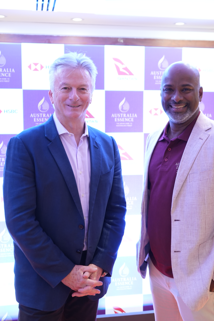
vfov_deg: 38.2
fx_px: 464
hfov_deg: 26.0
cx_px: 123
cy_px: 168
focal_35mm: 52
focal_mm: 38
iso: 1250
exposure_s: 1/40
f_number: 4
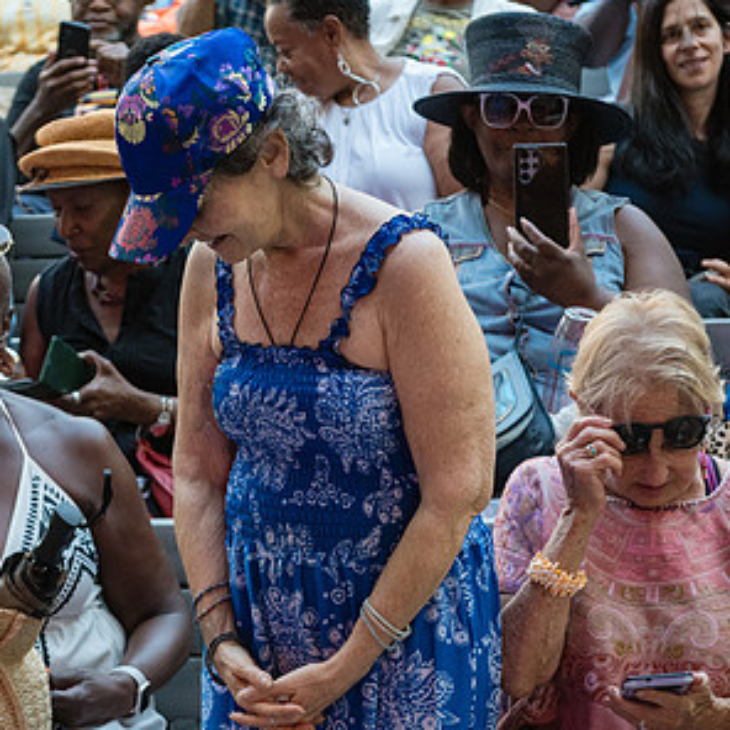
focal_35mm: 110
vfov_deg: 15.8
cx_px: 207
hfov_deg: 15.8
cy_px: 388
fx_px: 2624
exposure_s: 1/500
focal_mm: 66
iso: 3200
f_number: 4
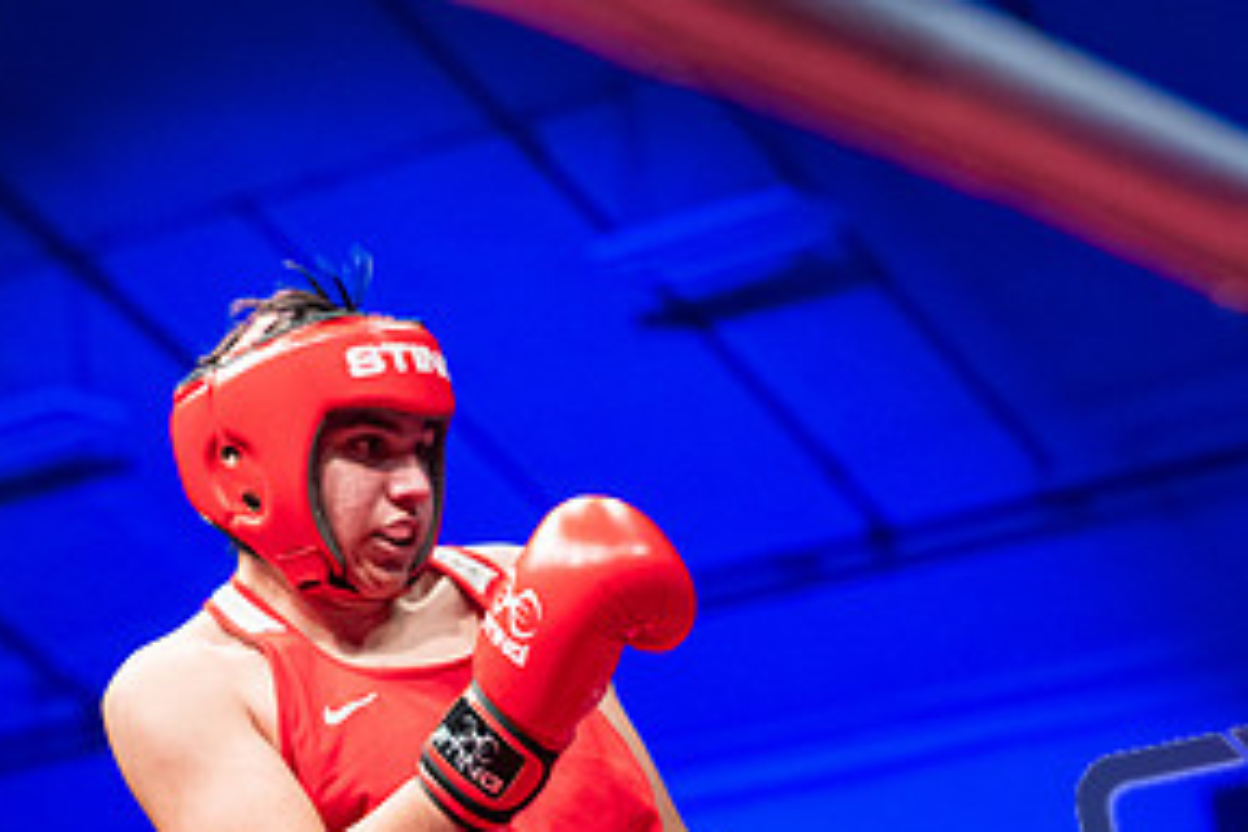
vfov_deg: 10.9
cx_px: 1088
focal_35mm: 125
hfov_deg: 16.2
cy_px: 830
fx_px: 4333
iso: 4000
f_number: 2.8
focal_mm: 62
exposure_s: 1/1000
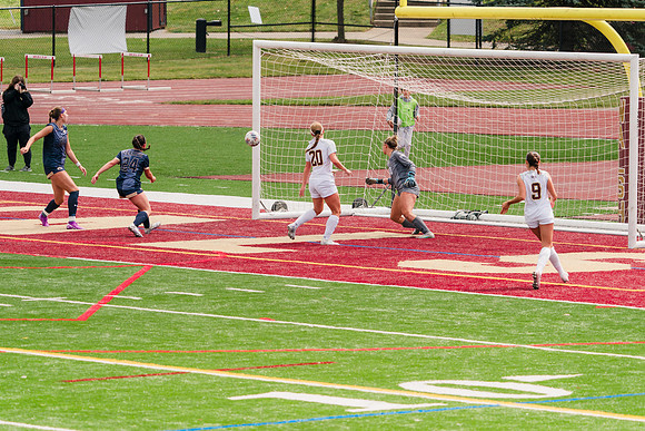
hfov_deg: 7.2
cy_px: 216
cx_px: 322
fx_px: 5125
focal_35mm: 286
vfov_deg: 4.8
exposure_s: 1/1600
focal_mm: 286
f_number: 5.6
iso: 400
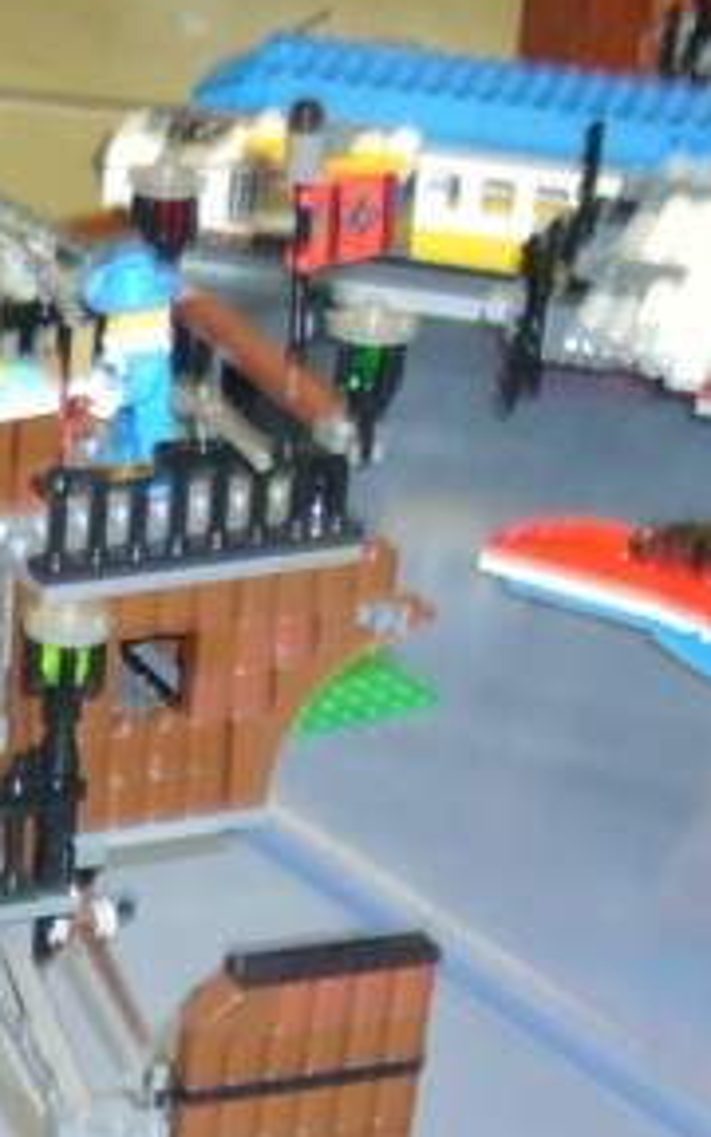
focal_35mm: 194
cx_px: -604
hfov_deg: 6.6
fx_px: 6015
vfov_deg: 10.8
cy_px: 880
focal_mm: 10.9
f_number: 3.9
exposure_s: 1/8
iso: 250
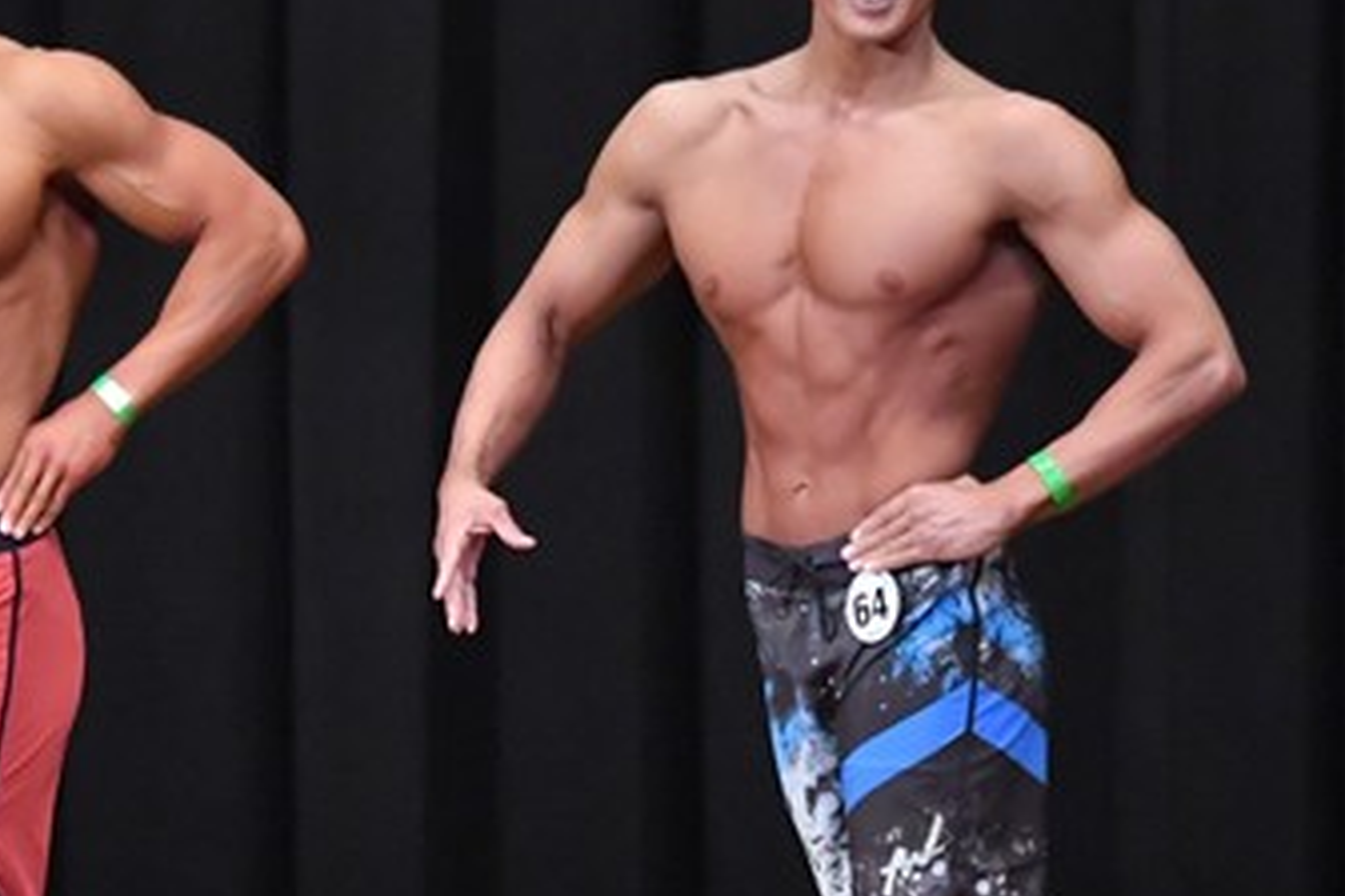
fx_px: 18679
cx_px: 54
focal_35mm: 500
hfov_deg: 4.1
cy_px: 672
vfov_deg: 2.7
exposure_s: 1/400
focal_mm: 145
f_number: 5.6
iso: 8000
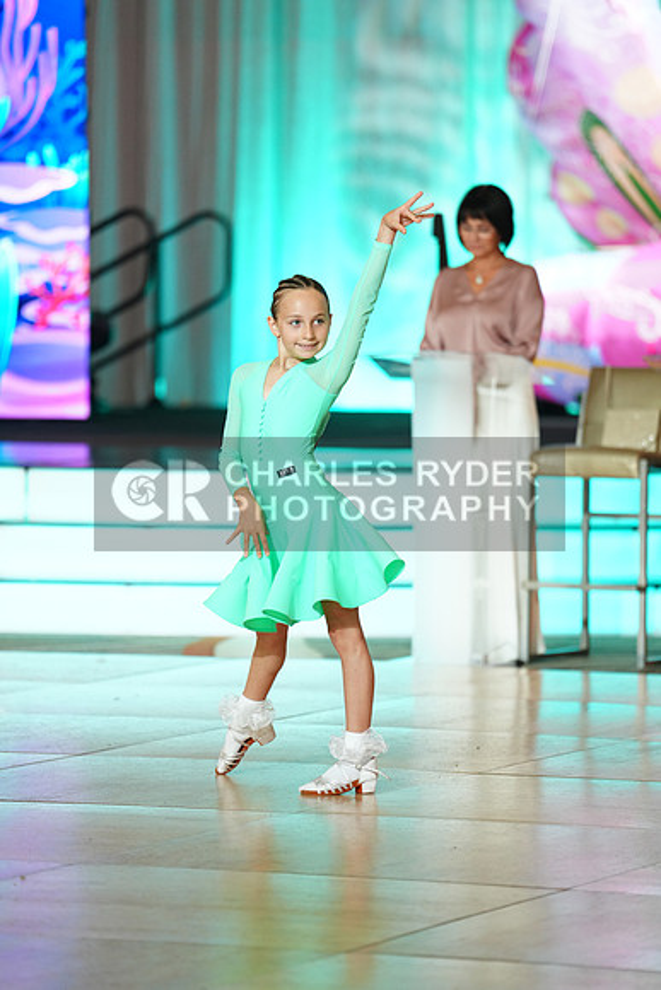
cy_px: 495
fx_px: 5505
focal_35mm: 200
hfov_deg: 6.9
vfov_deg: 10.3
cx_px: 330
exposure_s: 1/400
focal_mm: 200
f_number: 2.8
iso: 1600
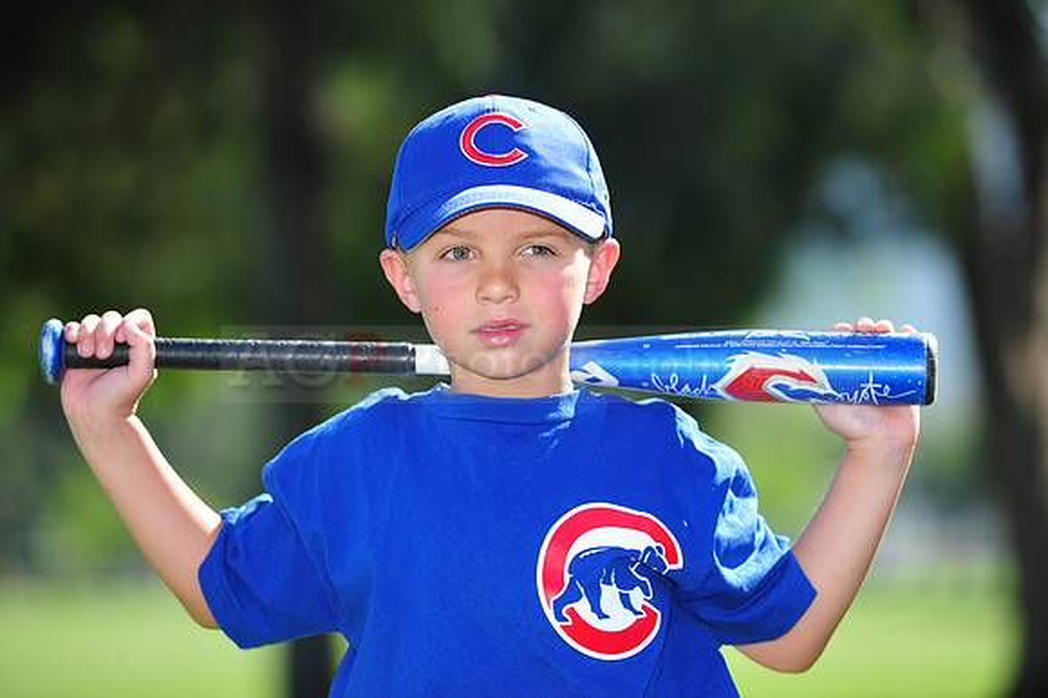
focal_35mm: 200
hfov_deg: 10.3
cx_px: 524
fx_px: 5819
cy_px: 349
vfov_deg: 6.9
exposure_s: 1/500
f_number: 4.5
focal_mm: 200
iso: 200
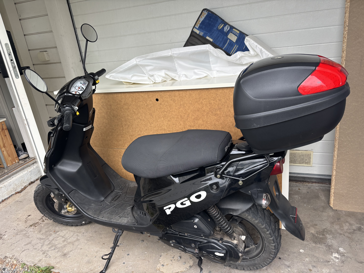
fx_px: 273
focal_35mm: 26
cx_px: 182
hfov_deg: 67.3
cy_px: 136
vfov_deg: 53.1
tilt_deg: -21.2
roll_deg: +7.8
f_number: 1.6
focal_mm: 5.96
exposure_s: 1/133
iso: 32
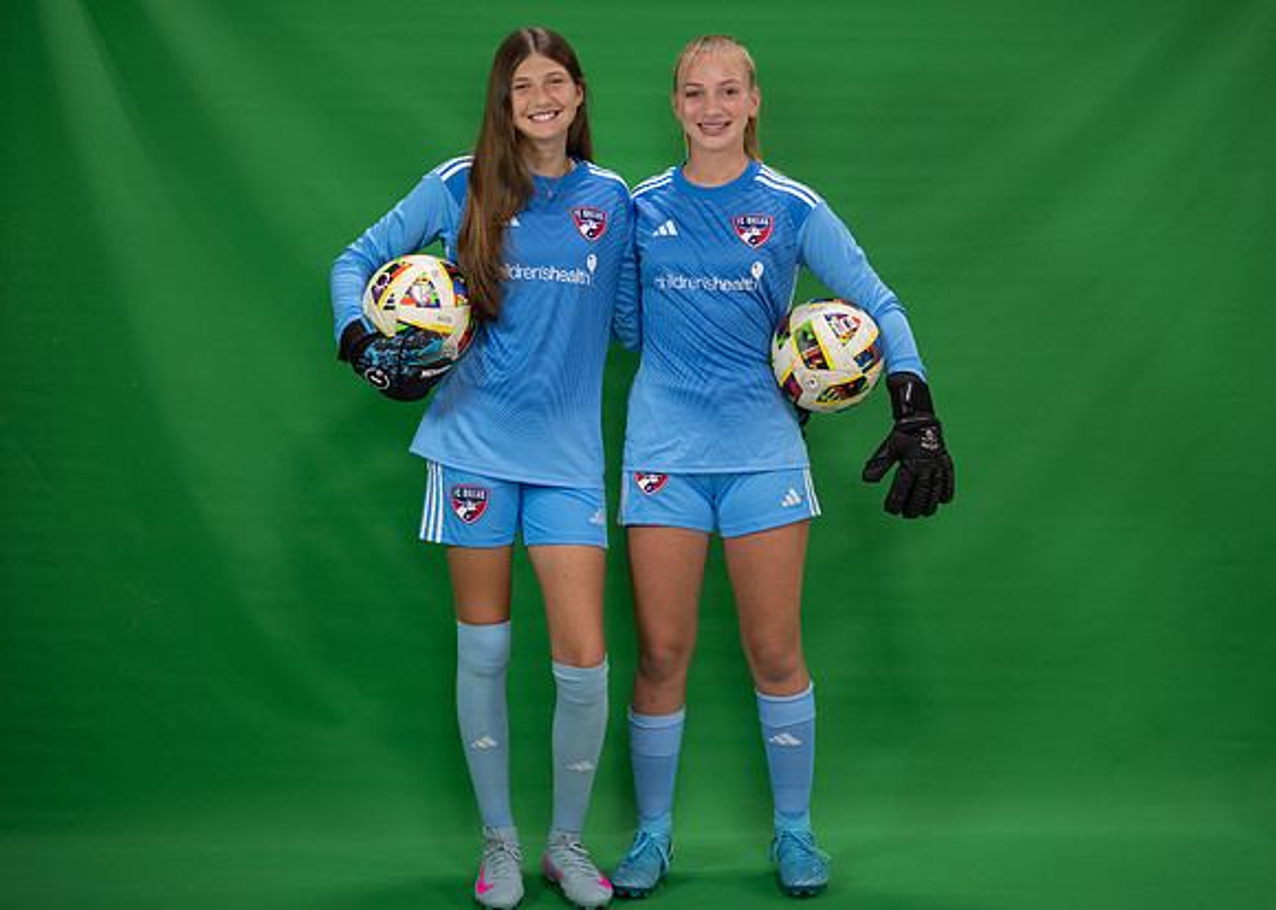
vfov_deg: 24.2
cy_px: 405
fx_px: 2124
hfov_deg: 33.4
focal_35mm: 59
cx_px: 658
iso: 320
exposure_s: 1/500
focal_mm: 50
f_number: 1.2
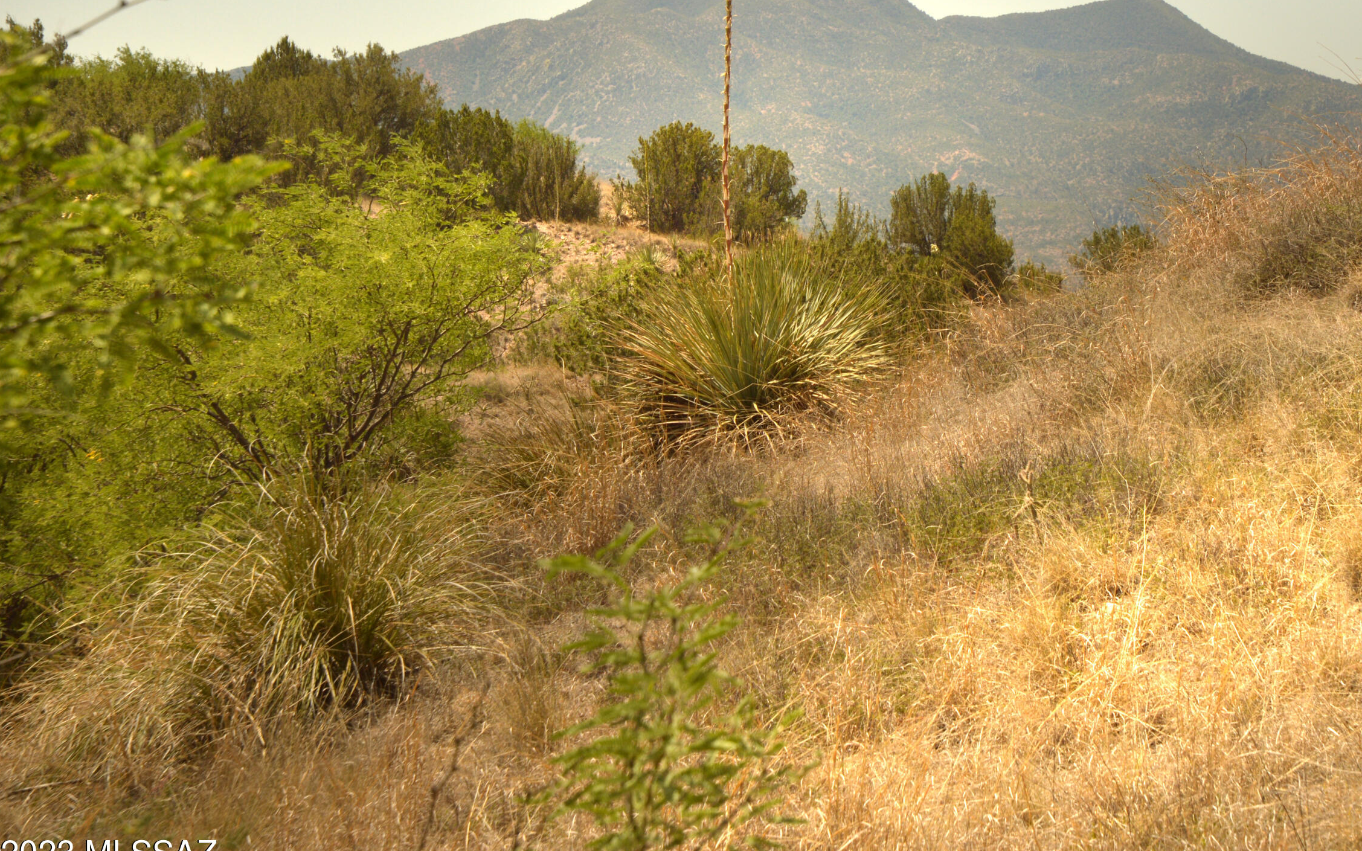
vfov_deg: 10.4
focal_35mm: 126
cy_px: 306
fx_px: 4677
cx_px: 878
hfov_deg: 16.5
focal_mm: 62
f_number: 10
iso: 100
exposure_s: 1/500
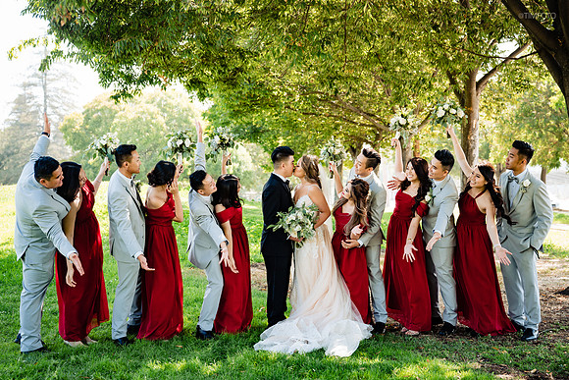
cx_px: 299
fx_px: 882
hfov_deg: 35.7
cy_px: 171
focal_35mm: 56
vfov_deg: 24.3
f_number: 3.2
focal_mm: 49
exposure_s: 1/200
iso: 200
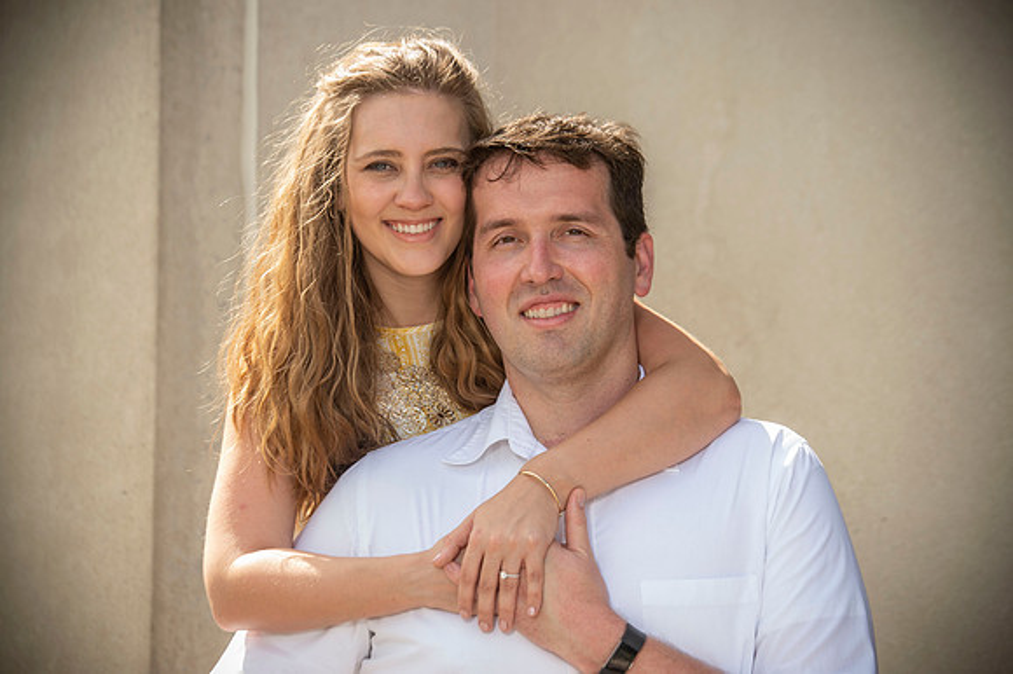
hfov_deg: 16.4
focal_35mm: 125
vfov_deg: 11.0
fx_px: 3515
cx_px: 506
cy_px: 337
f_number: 7.1
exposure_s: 1/250
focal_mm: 125
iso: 250
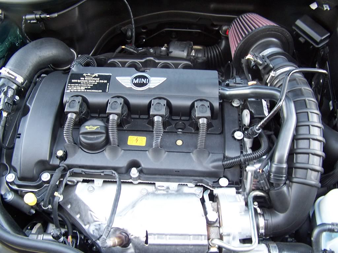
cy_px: 126
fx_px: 371
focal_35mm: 38
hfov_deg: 49.0
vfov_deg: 37.7
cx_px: 169
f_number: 2.8
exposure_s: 1/30
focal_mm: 6.3
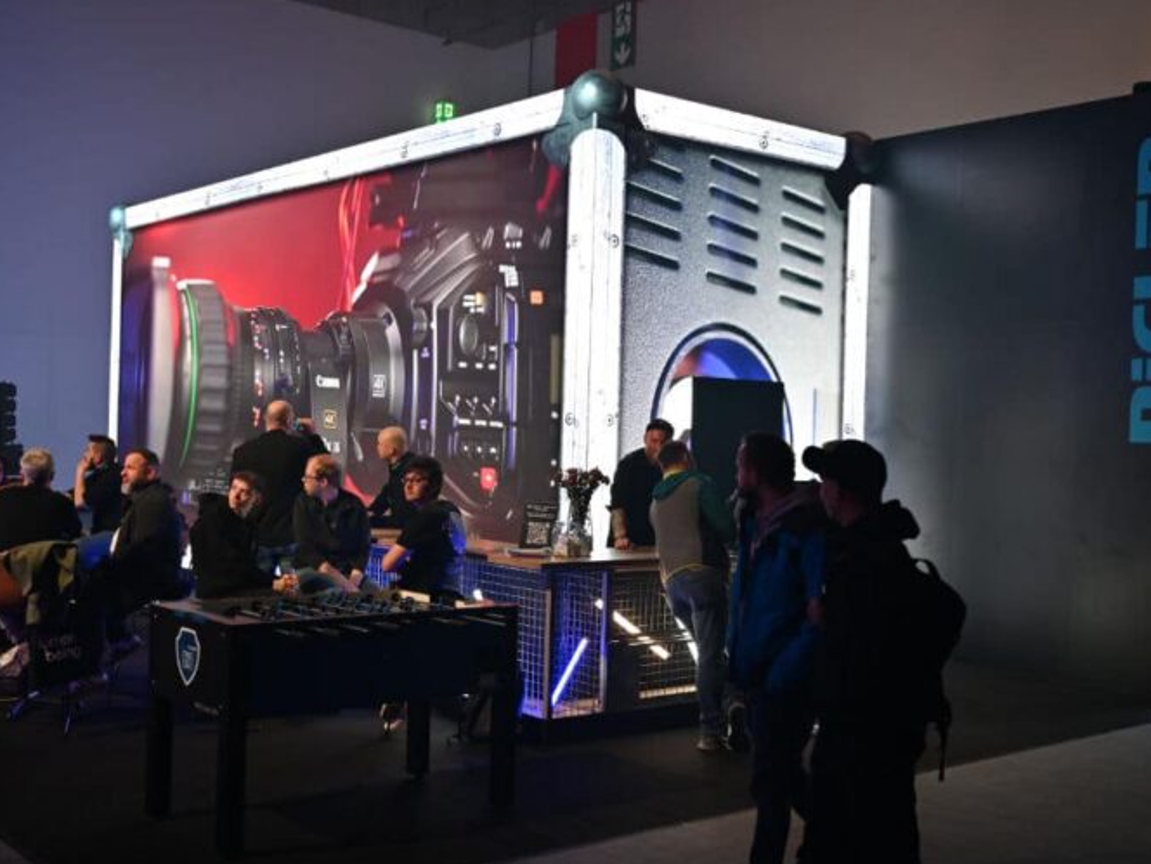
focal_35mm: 40
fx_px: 1330
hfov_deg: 46.7
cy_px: 429
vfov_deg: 36.0
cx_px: 522
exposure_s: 1/125
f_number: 4
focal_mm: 36
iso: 640
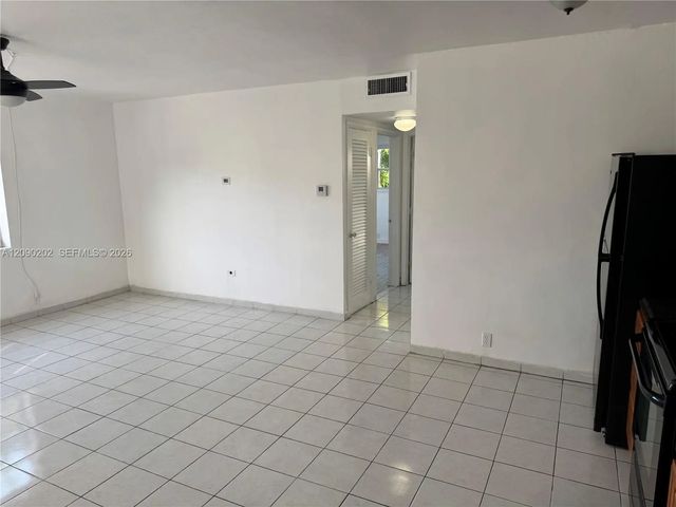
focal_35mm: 24
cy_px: 254
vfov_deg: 56.8
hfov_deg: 71.6
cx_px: 338
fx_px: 469
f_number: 1.78
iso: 50
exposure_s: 1/132
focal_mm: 6.76
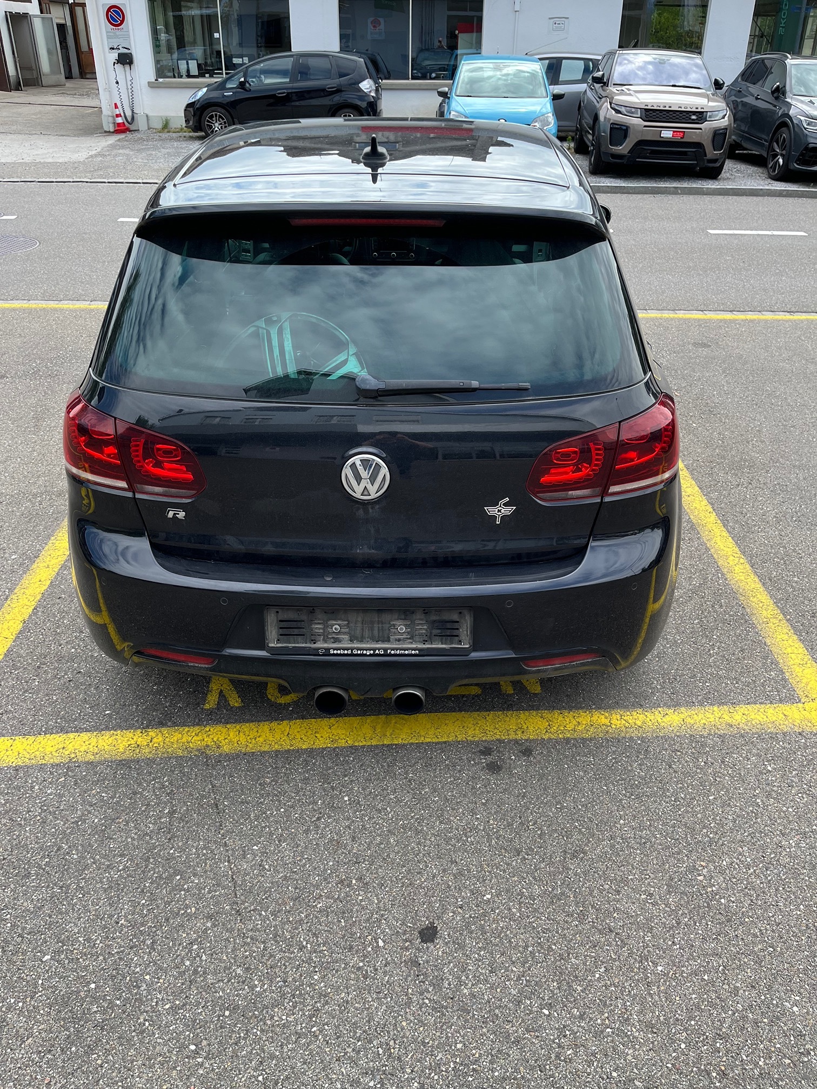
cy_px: 544
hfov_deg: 53.1
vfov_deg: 67.3
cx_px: 408
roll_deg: +0.2
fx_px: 818
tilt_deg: -31.0
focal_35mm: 26
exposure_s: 1/951
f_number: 1.6
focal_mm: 5.1
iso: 50
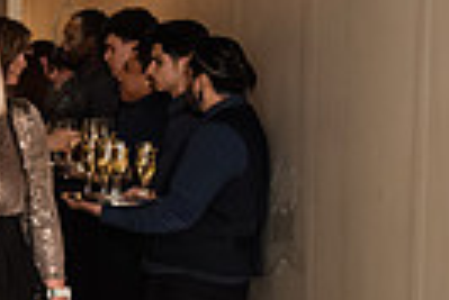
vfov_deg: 8.4
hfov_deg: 11.5
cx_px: -409
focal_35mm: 163
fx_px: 2035
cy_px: 212
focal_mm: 35
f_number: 5
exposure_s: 1/400
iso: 8000
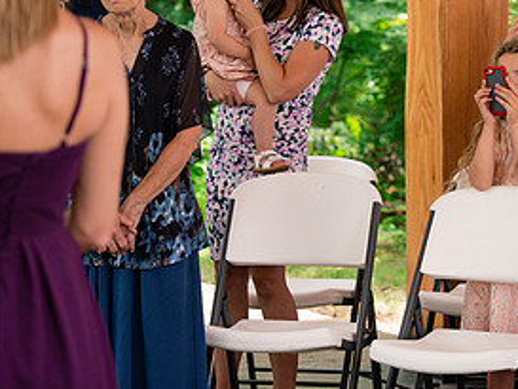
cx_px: 495
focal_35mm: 143
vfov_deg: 10.4
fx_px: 2141
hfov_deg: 13.6
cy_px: 191
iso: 400
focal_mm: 70
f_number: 2.8
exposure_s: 1/500
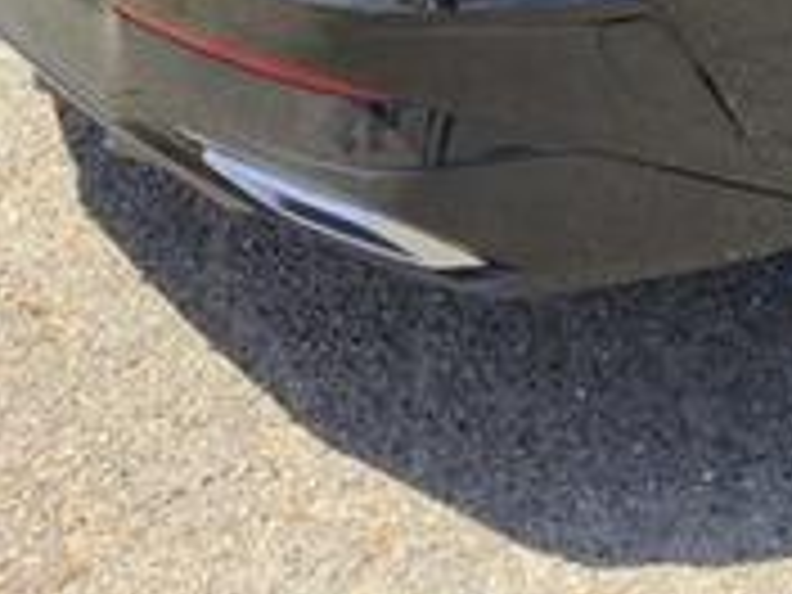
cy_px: -207
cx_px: 981
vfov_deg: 15.7
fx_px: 2036
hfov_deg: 20.4
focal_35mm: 89
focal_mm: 3.3
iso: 25
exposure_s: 1/246
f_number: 2.4
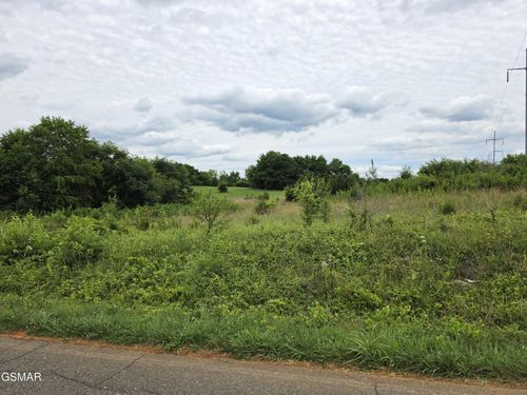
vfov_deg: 58.9
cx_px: 264
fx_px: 350
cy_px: 198
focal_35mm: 23
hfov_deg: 73.9
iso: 50
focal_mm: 6.5
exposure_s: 1/7939
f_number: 1.4
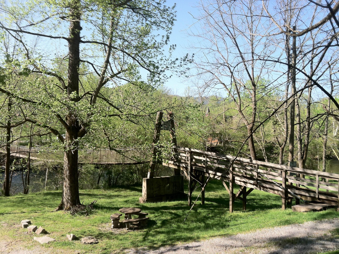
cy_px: 127
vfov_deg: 40.6
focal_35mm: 35
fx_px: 342
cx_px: 170
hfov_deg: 52.7
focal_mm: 3.85
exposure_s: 1/469
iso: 80
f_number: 2.8
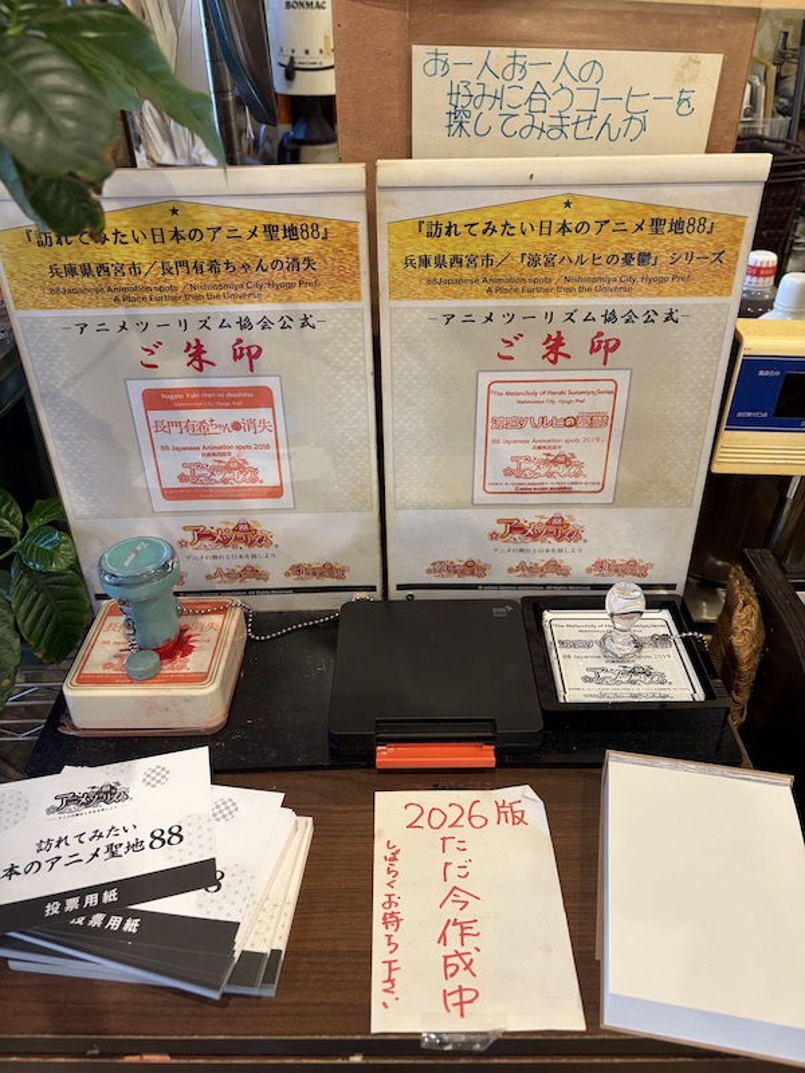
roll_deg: +1.2
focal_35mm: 26
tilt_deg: -34.3
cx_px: 402
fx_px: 806
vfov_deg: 67.3
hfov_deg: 53.1
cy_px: 536
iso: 160
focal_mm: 5.96
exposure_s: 1/60
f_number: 1.6
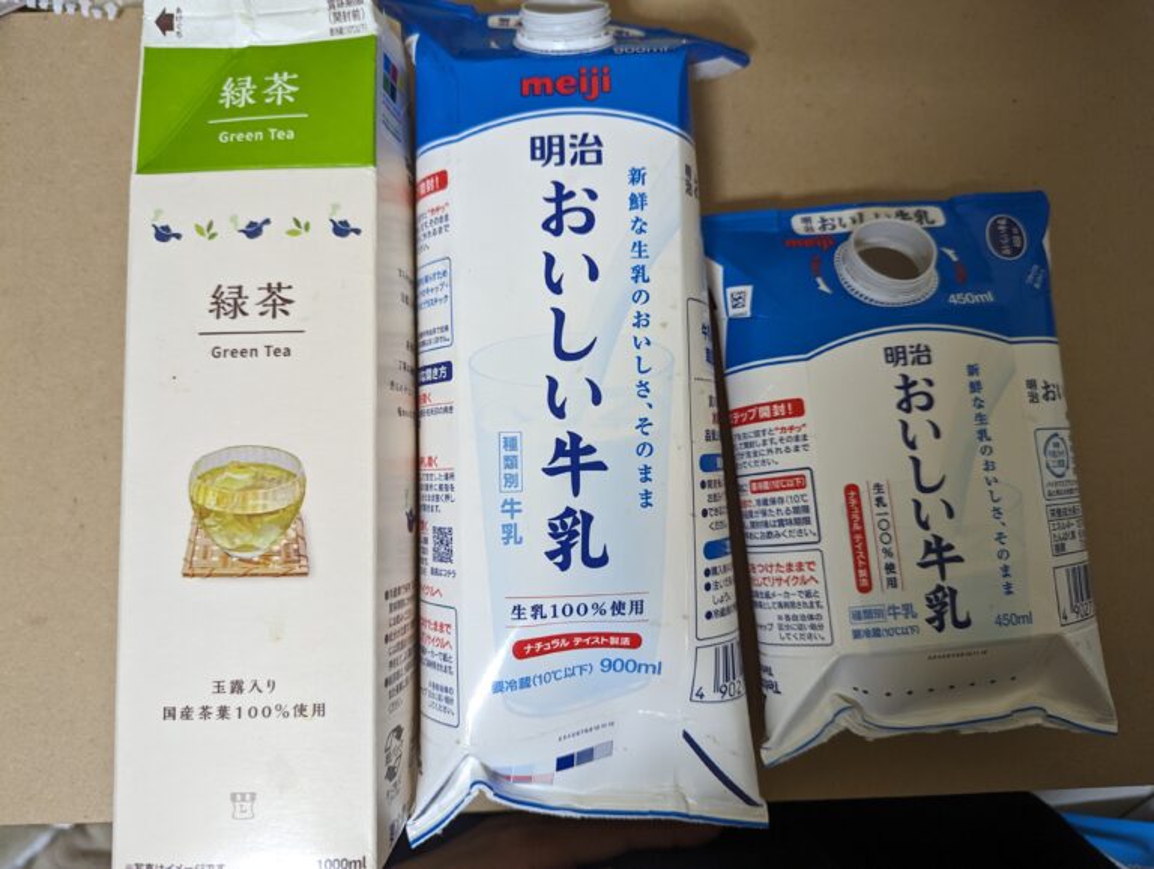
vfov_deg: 56.9
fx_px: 801
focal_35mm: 24
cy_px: 434
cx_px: 577
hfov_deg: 71.5
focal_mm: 6.81
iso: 684
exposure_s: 1/120
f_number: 1.85
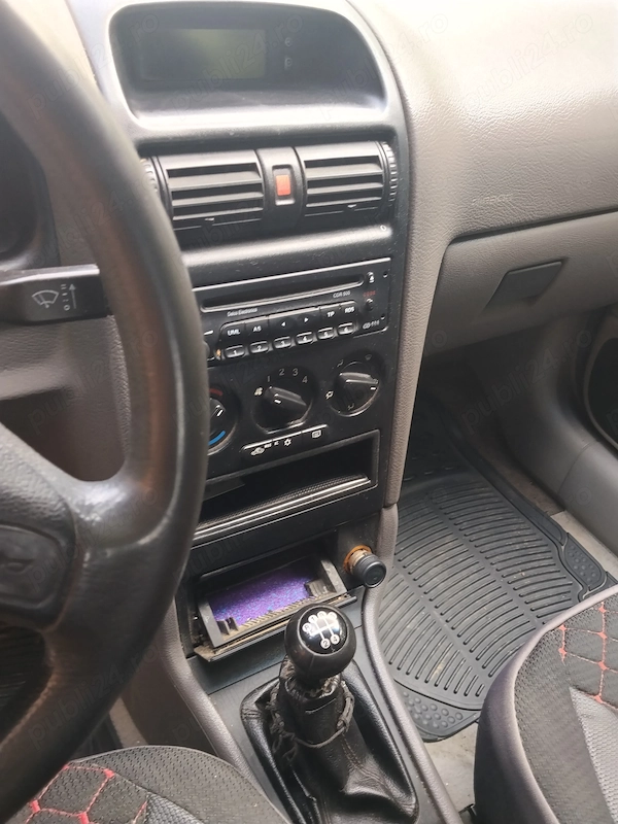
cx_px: 309
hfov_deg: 48.2
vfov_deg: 61.7
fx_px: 690
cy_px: 412
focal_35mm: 29
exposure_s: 1/50
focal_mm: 4.22
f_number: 1.8
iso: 64
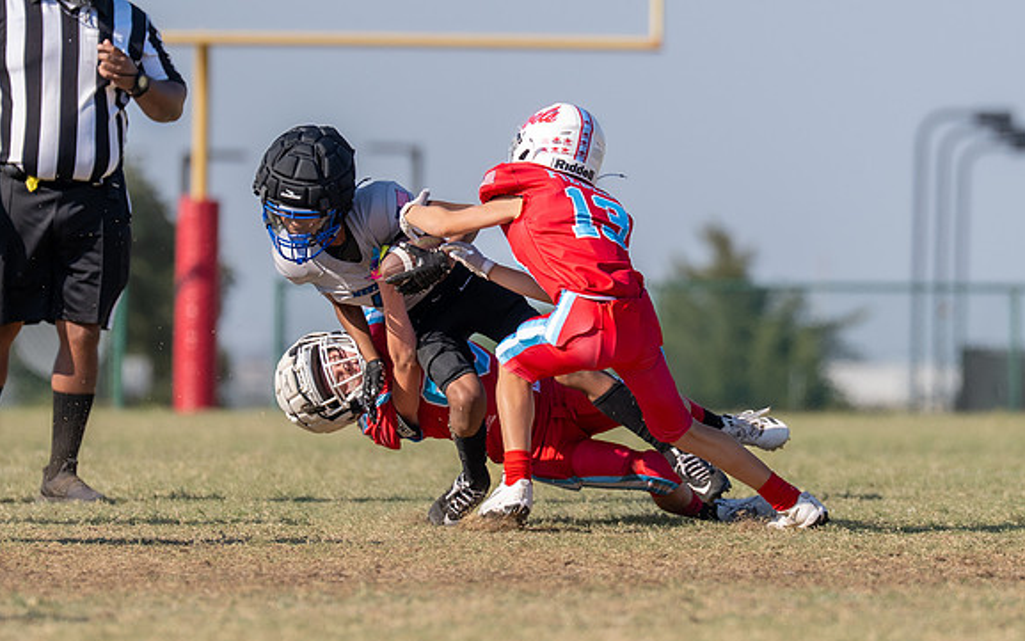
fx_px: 14363
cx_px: 598
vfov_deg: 2.6
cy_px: 269
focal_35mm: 514
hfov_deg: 4.1
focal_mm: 200
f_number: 3.2
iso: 100
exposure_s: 1/1600
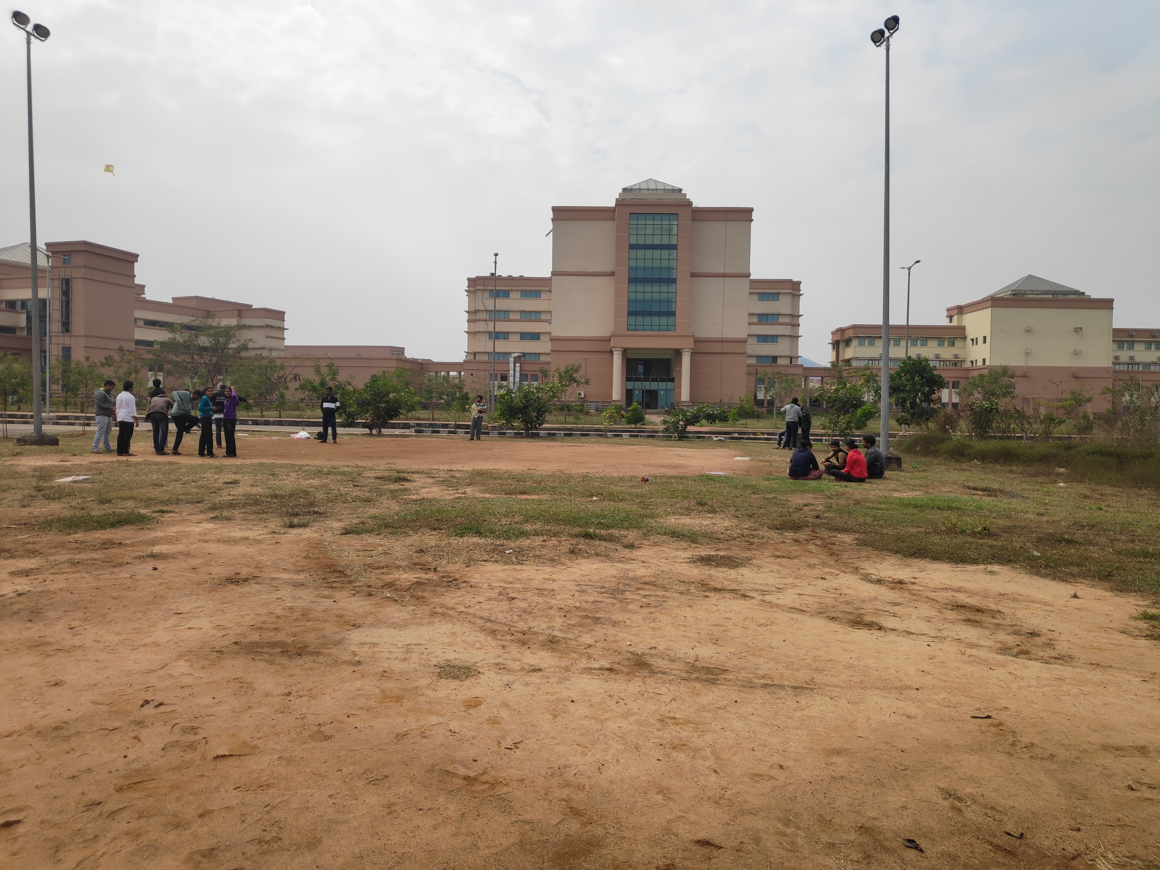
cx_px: 580
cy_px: 435
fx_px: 670
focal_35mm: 20
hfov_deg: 81.7
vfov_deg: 66.0
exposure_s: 1/2916
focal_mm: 3.94
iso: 100
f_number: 1.9
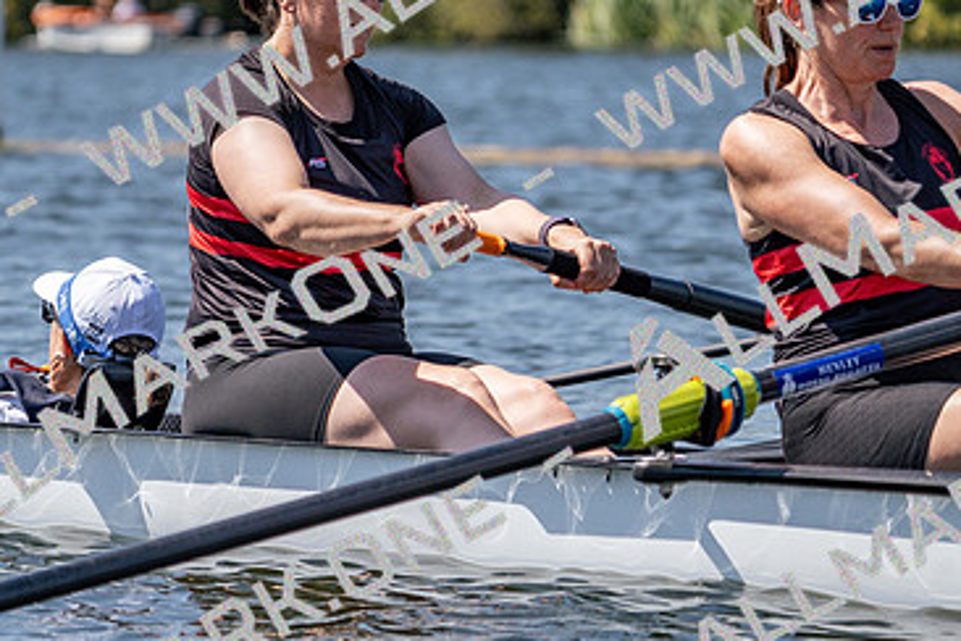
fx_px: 8461
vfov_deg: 4.3
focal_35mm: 317
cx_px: 404
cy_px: 193
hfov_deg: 6.5
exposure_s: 1/2000
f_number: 5.6
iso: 250
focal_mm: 200
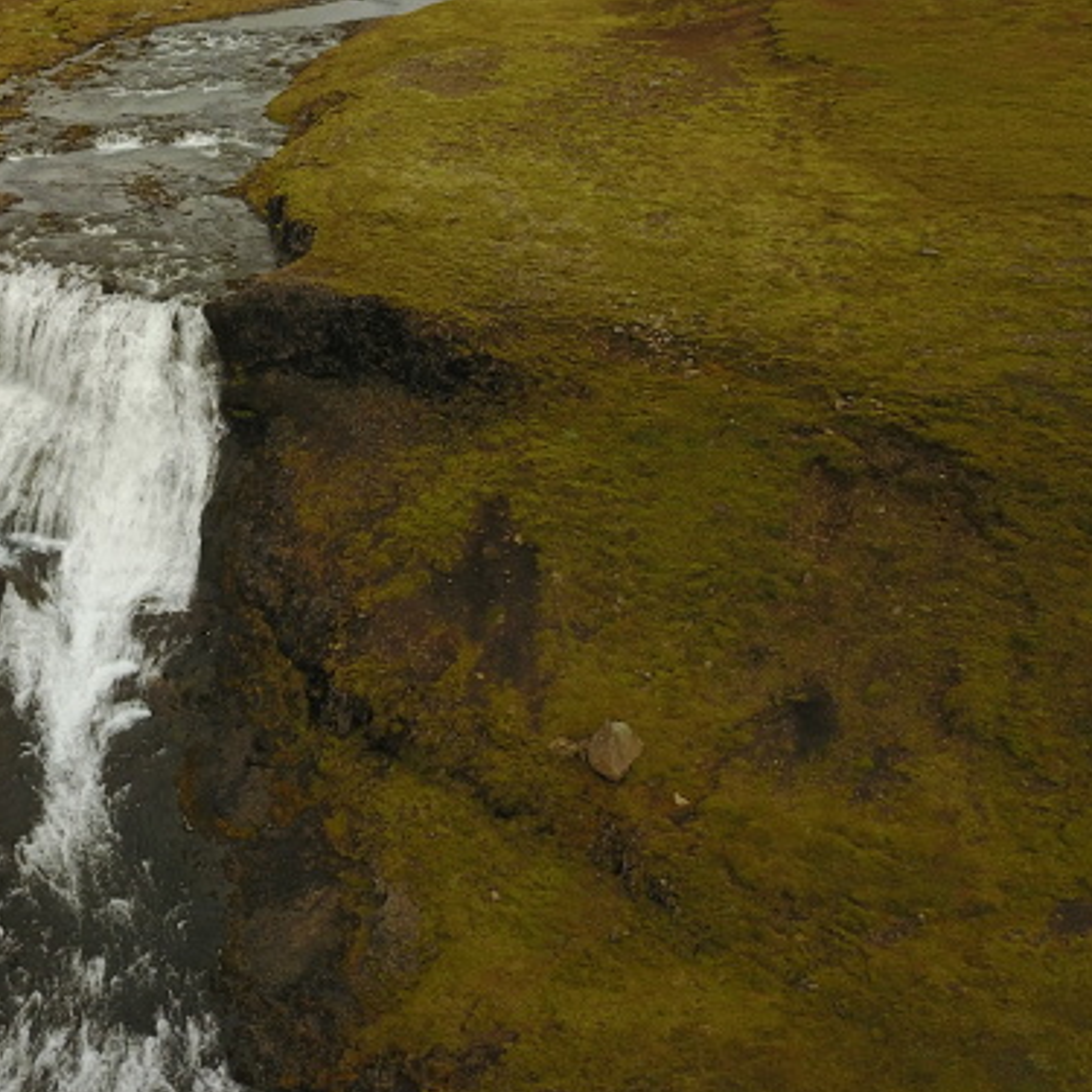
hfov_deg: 31.8
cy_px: 233
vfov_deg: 33.7
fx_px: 1749
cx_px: -15
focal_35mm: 49
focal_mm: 4.73
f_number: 2.2
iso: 100
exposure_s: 1/50
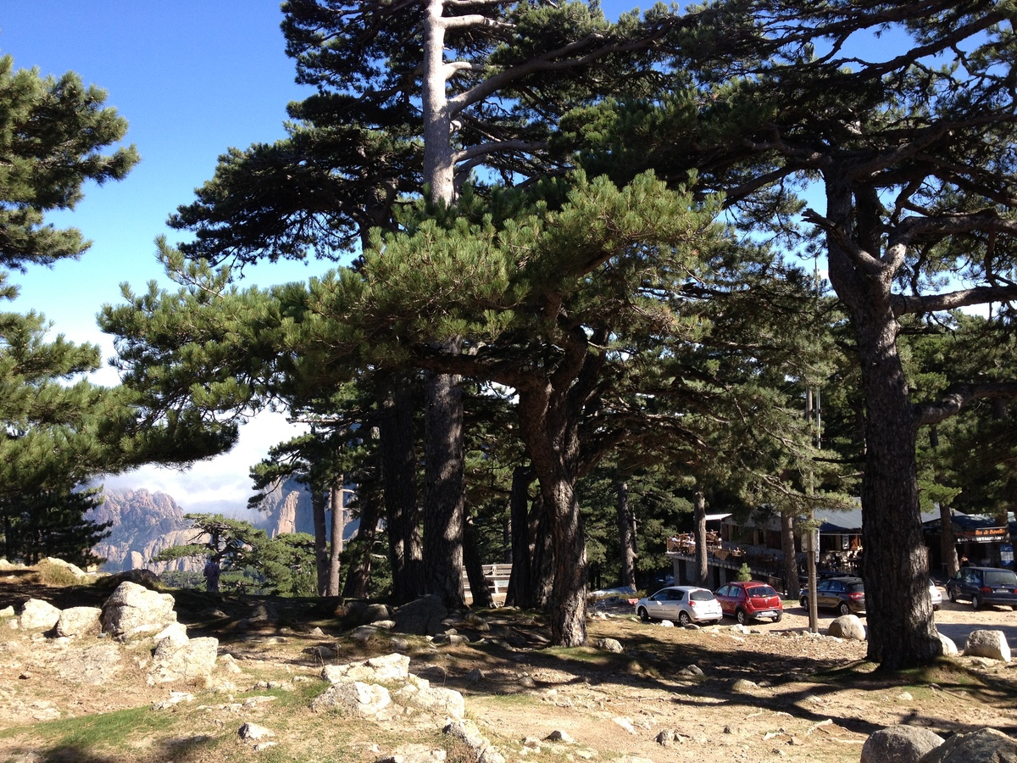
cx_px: 508
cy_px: 382
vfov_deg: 40.7
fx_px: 1028
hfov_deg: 52.6
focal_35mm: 35
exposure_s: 1/736
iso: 64
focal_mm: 4.28
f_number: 2.4
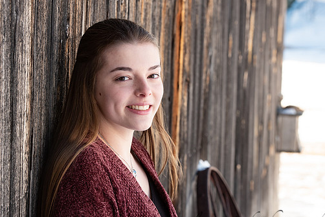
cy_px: 123
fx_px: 1147
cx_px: 161
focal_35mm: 127
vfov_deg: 10.8
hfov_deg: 16.1
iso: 400
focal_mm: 110
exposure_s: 1/200
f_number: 8
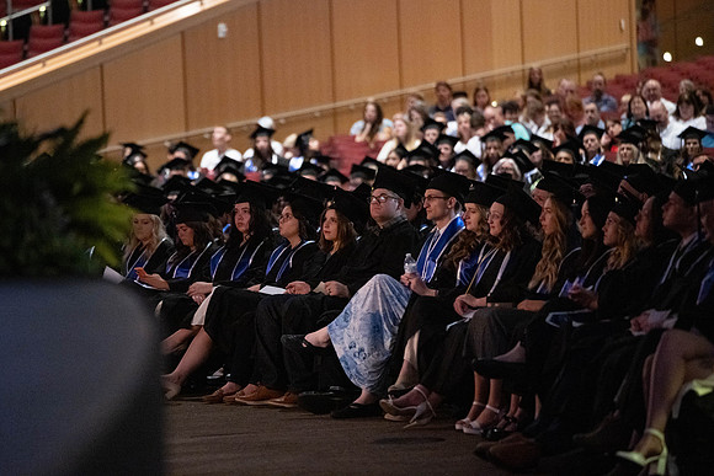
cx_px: 332
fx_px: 3820
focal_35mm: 193
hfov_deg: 10.7
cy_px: 222
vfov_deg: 7.1
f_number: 3.2
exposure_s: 1/50
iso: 6400
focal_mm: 180
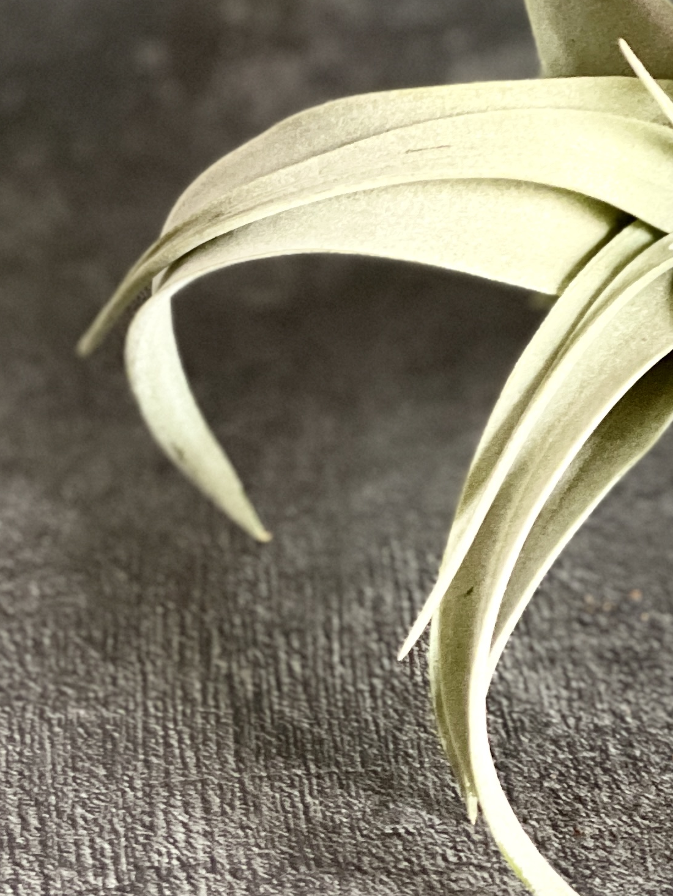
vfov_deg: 11.2
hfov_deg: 8.4
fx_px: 4561
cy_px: 158
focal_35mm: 176
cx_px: 663
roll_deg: -0.3
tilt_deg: -39.9
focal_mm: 7.5
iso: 320
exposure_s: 1/40
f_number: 2.2
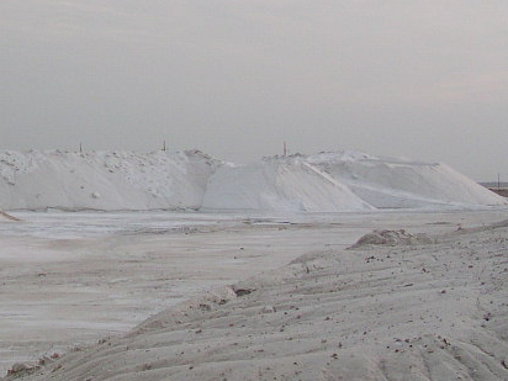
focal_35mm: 92
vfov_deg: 16.0
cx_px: -72
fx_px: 1350
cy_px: 134
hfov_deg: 20.2
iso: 100
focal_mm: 5.6
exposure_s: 1/262
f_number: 2.7
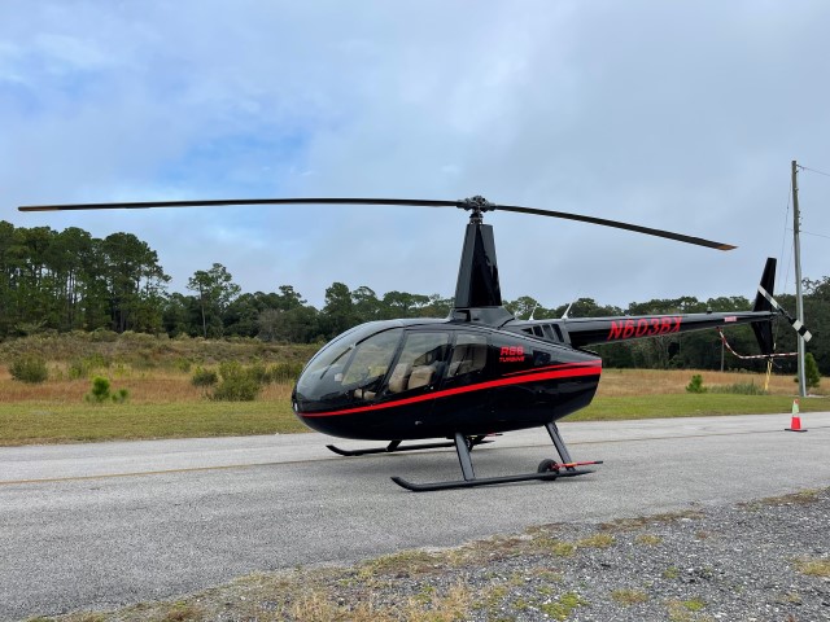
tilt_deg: +4.0
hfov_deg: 67.3
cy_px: 311
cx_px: 415
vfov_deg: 53.1
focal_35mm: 26
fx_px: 623
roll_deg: -0.8
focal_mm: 5.1
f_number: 1.6
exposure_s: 1/2545
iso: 32
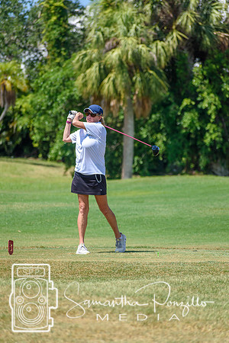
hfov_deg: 3.8
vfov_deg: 5.7
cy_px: 172
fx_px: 3435
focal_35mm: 360
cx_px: 114
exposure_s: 1/2000
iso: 400
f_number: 6
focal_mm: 240
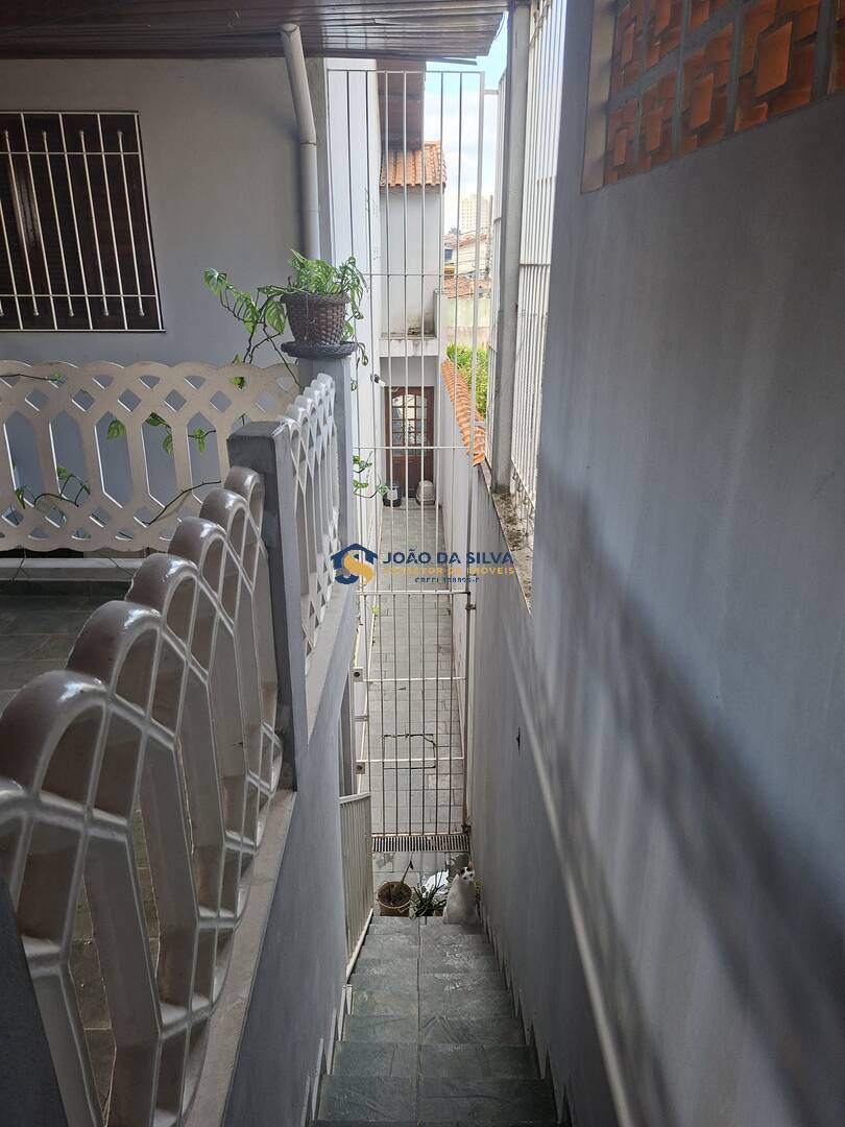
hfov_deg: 58.9
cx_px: 422
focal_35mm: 23
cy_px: 564
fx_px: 749
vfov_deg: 73.9
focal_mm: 5.54
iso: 80
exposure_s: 1/120
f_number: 1.8
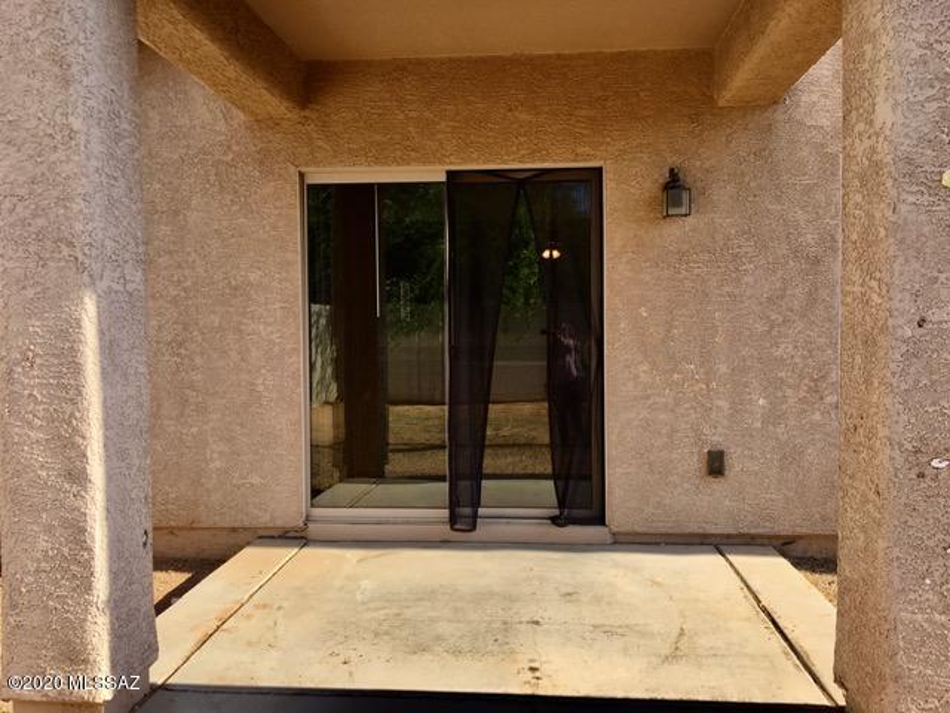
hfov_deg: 61.7
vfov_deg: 48.2
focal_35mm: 29
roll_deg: +0.3
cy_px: 356
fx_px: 796
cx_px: 475
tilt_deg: -1.8
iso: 25
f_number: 2.2
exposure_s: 1/836
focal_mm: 4.15
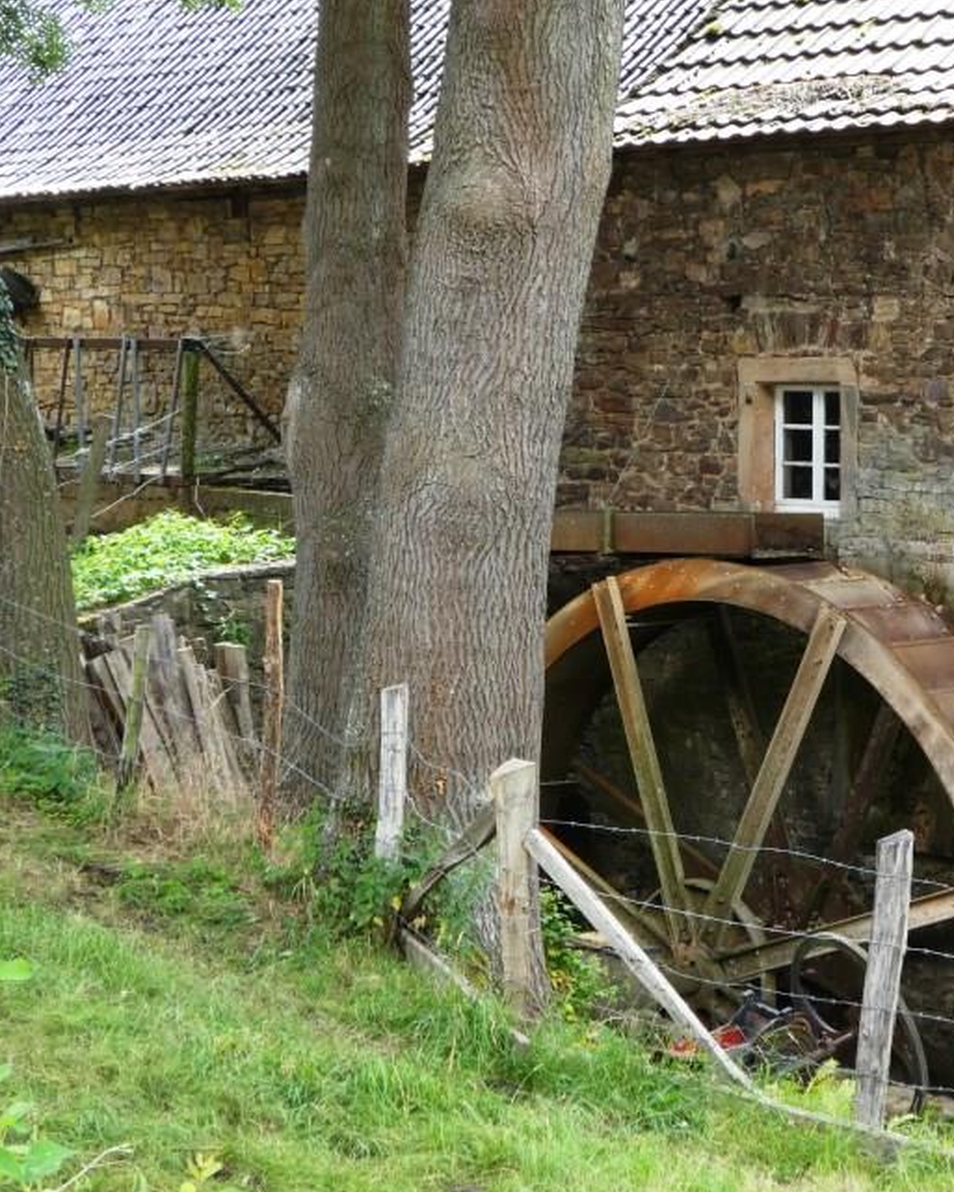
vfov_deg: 24.4
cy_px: 589
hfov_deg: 19.2
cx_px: 908
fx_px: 2752
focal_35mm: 78
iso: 160
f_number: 4.1
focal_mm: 9
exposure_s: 1/80
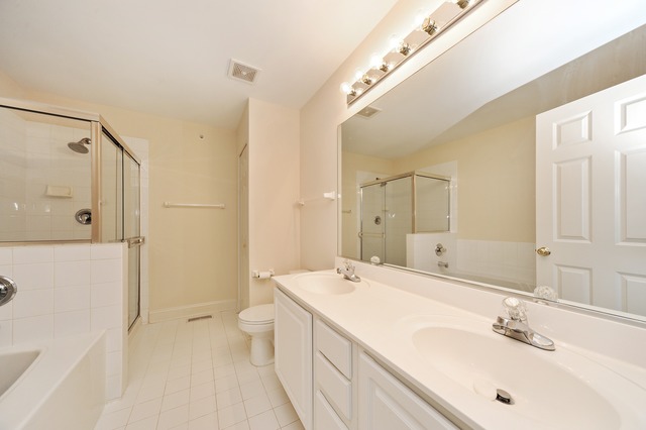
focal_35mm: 12
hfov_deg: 112.6
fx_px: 215
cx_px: 323
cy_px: 215
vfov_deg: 89.9
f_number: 8
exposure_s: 1/20
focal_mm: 12
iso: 200
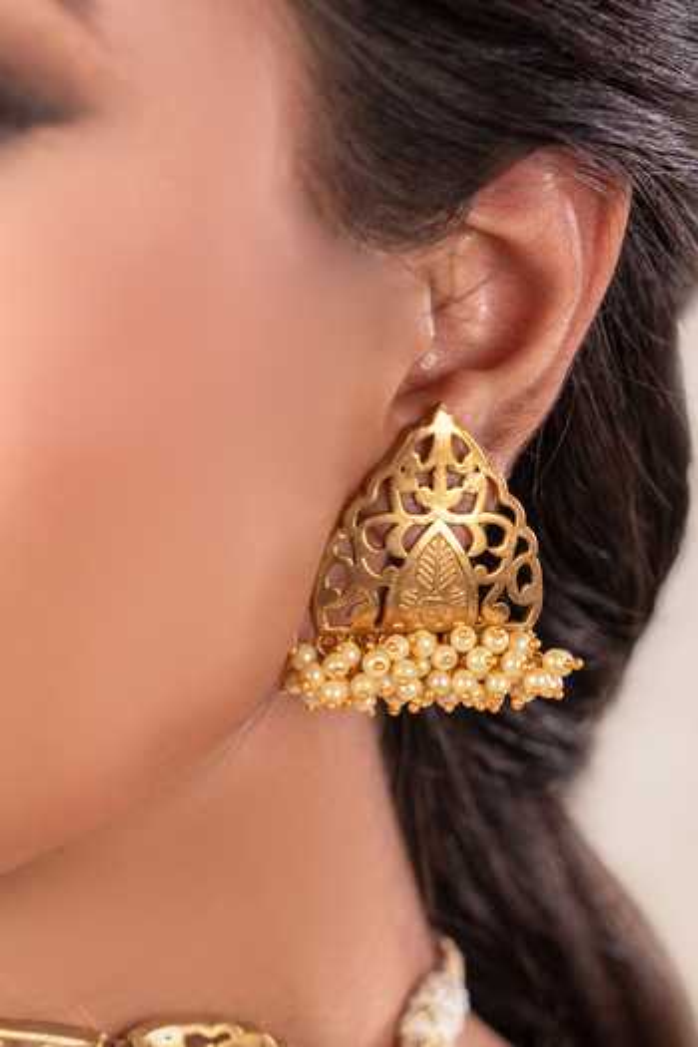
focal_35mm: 105
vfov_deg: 19.5
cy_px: 524
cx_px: 349
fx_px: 3054
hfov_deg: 13.0
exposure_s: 1/125
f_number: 7.1
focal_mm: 105
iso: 800
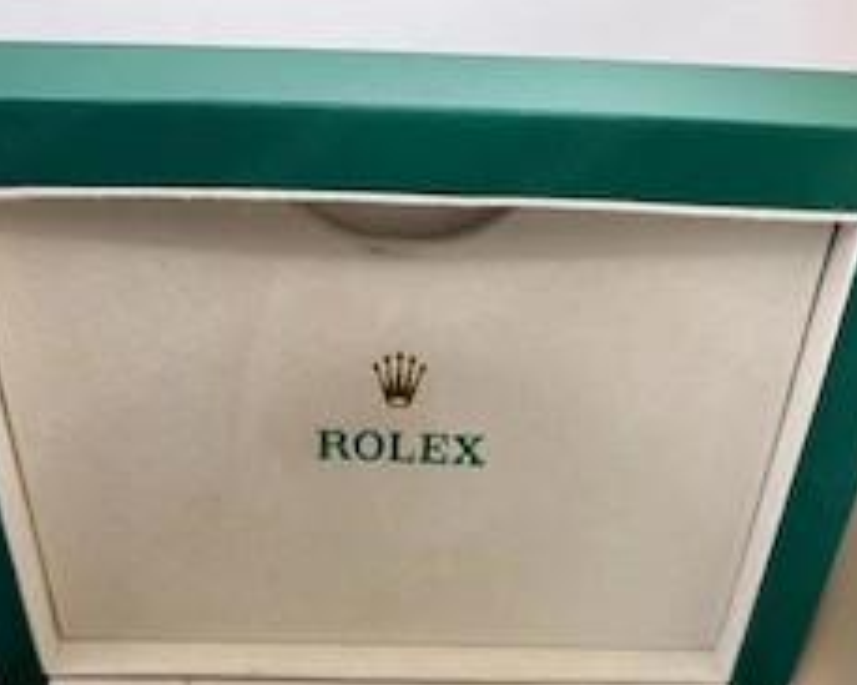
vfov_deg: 32.4
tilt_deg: -40.3
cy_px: 741
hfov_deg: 44.8
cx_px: 423
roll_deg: -3.3
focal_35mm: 41
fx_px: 1039
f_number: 1.78
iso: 64
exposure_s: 1/71
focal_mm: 6.76
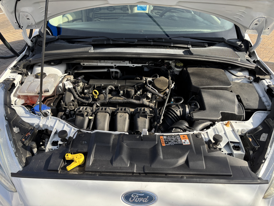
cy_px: 103
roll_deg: +0.3
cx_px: 137
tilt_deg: -32.8
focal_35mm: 26
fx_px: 206
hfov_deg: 67.3
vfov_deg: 53.1
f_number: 1.6
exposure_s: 1/581
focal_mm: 5.96
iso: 50
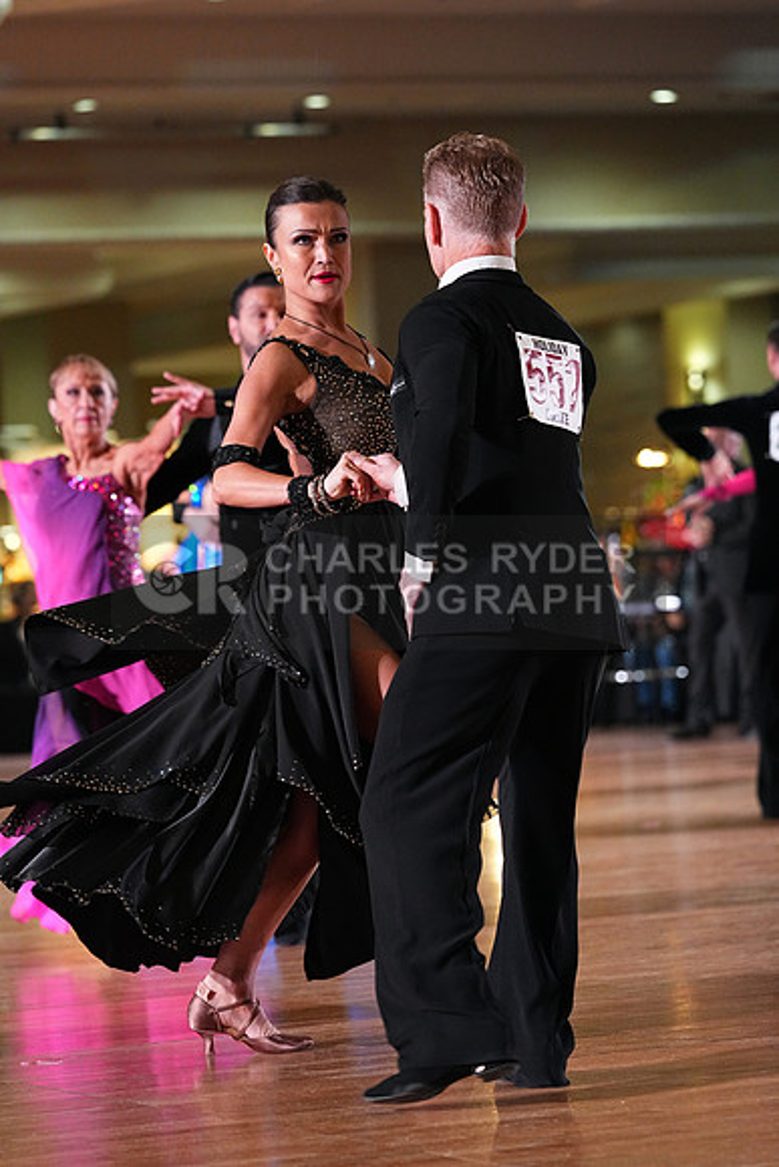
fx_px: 4995
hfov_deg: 8.9
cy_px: 584
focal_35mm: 154
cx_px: 390
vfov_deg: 13.3
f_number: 4.5
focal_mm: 154
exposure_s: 1/400
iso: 6400
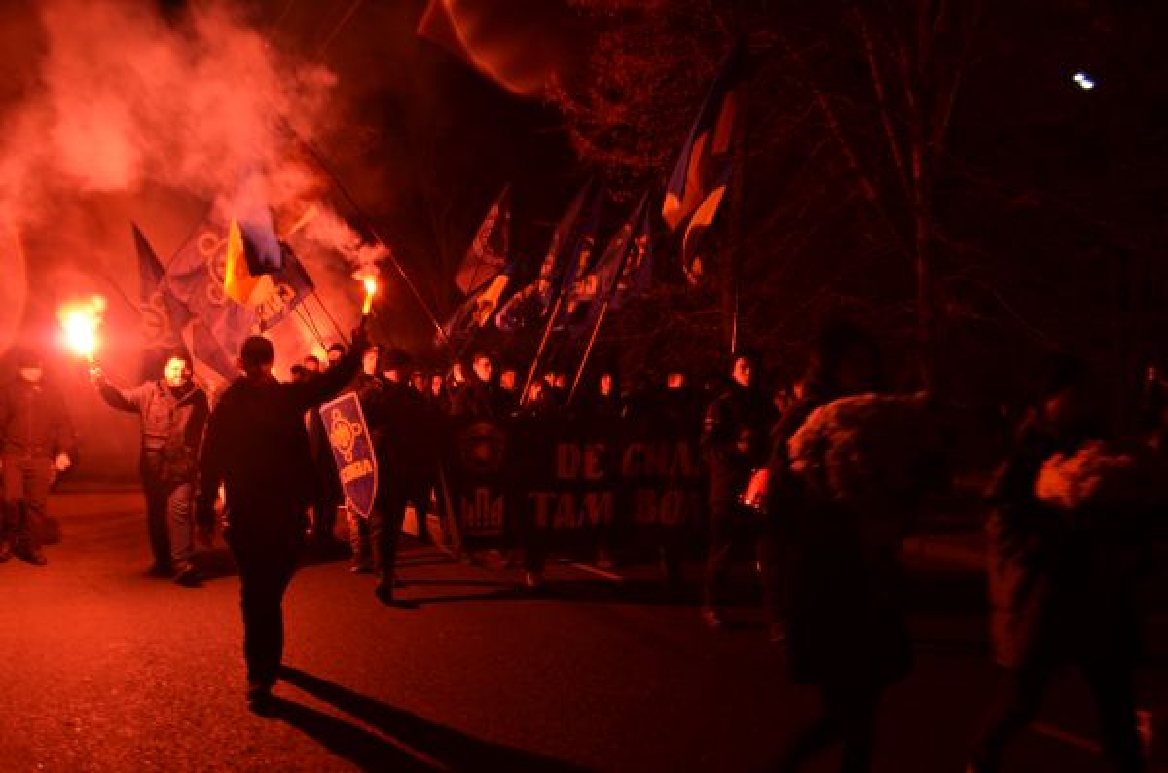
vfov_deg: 39.8
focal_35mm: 33
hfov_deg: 57.3
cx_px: 584
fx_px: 1068
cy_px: 386
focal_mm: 22
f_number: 5.6
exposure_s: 1/25
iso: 100
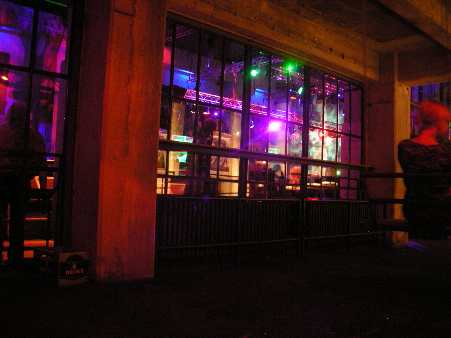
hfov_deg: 52.6
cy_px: 169
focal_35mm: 35
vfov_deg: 40.7
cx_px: 226
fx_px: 456
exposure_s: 2
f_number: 3
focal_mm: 5.8
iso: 400
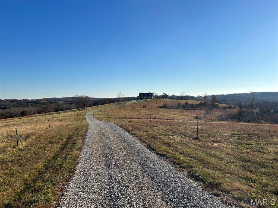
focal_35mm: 26
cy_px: 104
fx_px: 209
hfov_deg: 67.3
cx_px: 139
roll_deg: +0.8
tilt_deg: -1.5
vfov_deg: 53.1
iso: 50
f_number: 1.5
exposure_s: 1/6211
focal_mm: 5.7
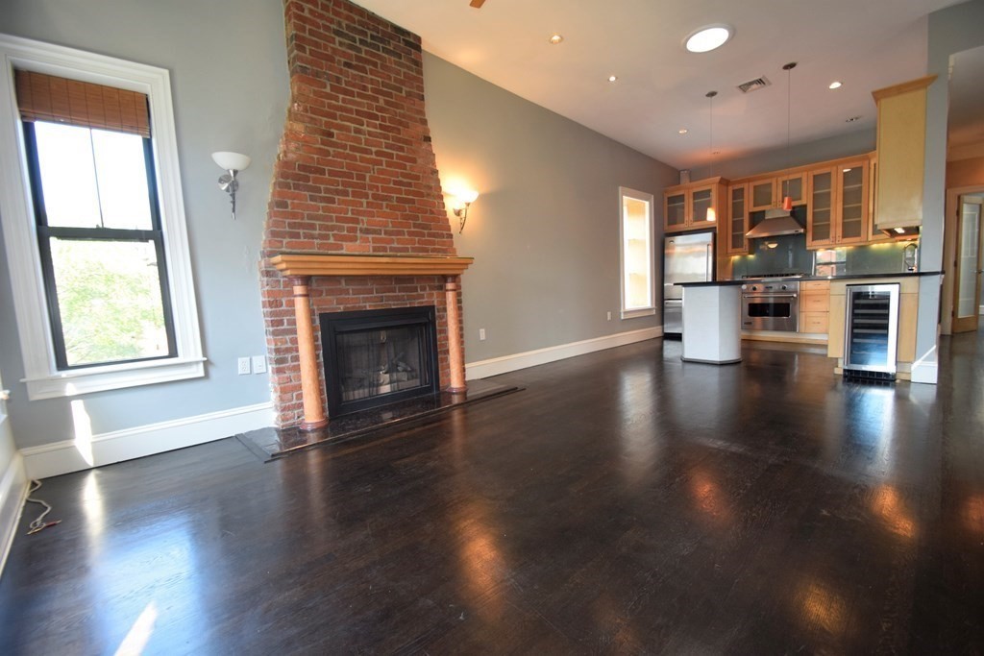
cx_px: 492
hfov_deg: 100.4
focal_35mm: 15
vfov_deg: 77.3
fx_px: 410
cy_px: 328
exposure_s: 1/80
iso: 800
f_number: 4.5
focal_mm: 10
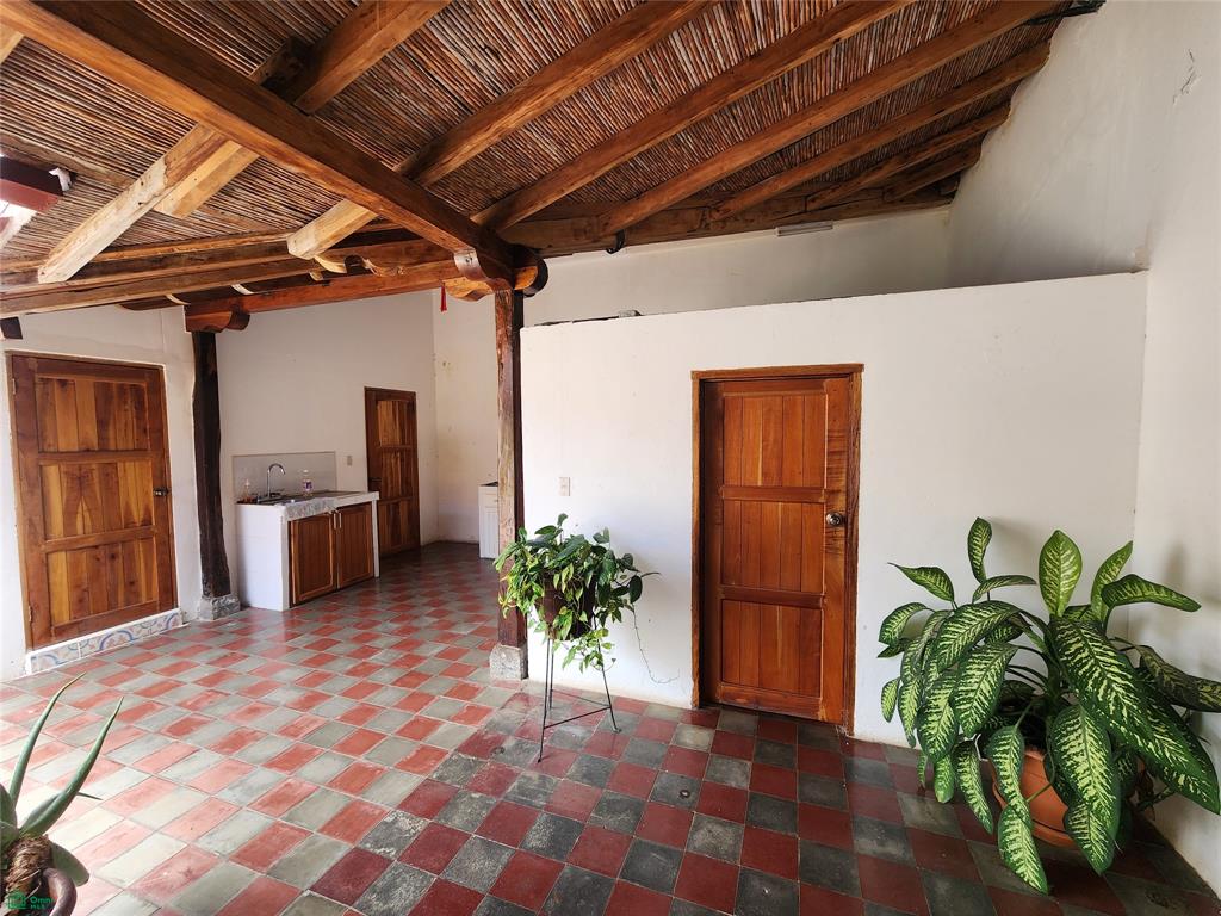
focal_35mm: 13
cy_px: 458
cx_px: 610
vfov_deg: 89.9
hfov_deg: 106.2
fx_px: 459
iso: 80
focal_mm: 2.2
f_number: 2.2
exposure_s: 1/120
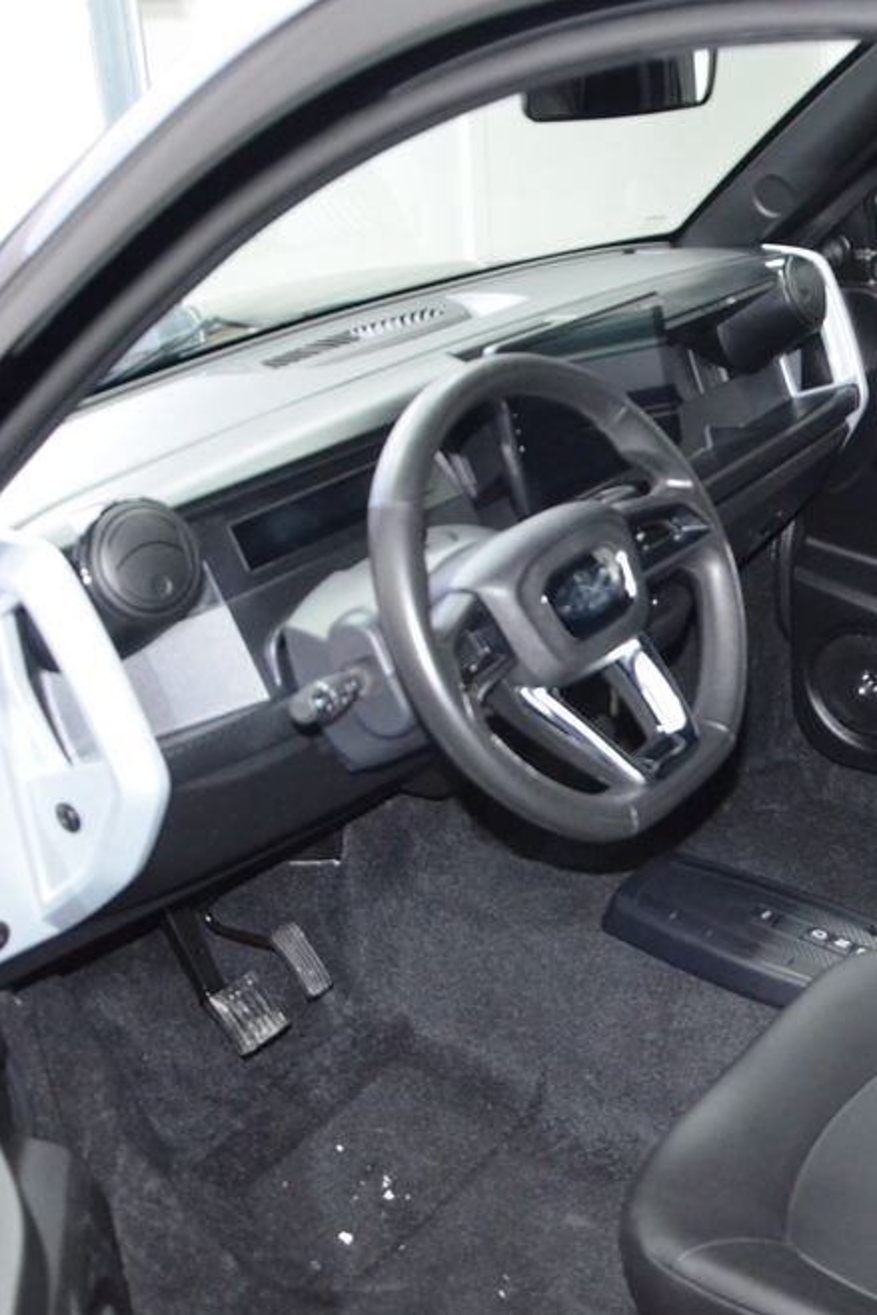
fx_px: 1744
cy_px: 659
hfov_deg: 27.3
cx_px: 773
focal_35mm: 48
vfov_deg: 41.3
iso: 3200
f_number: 3.8
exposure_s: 1/60
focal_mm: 21
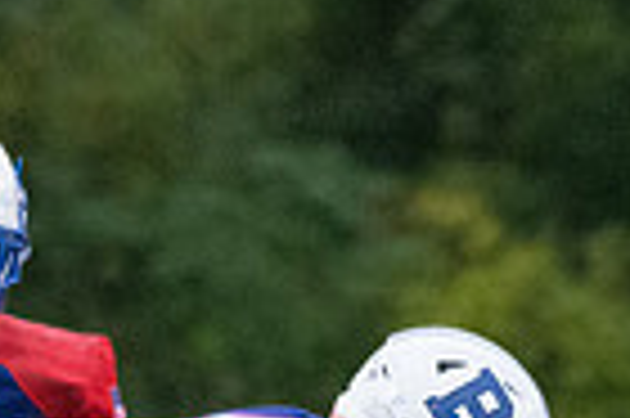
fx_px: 33788
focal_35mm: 1933
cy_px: 796
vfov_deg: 0.7
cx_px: 292
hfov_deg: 1.1
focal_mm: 310
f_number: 5.6
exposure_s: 1/2000
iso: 6400
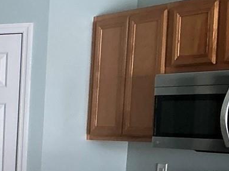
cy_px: 241
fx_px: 774
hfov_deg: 15.0
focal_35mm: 117
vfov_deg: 12.2
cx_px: -160
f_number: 1.8
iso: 40
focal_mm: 3
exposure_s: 1/122
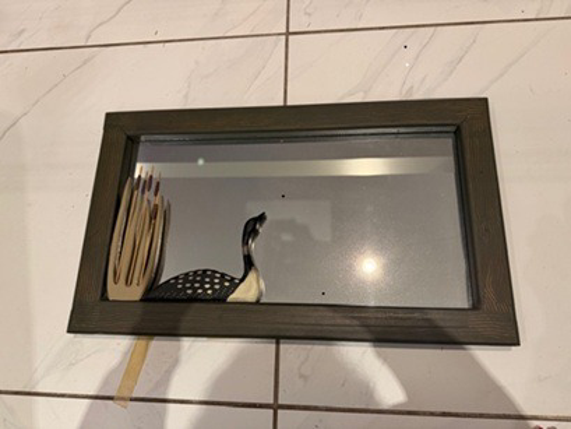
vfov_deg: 56.8
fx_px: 396
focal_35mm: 24
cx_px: 286
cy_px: 214
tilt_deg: -70.9
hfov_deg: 71.6
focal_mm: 6.76
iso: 320
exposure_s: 1/60
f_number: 1.78
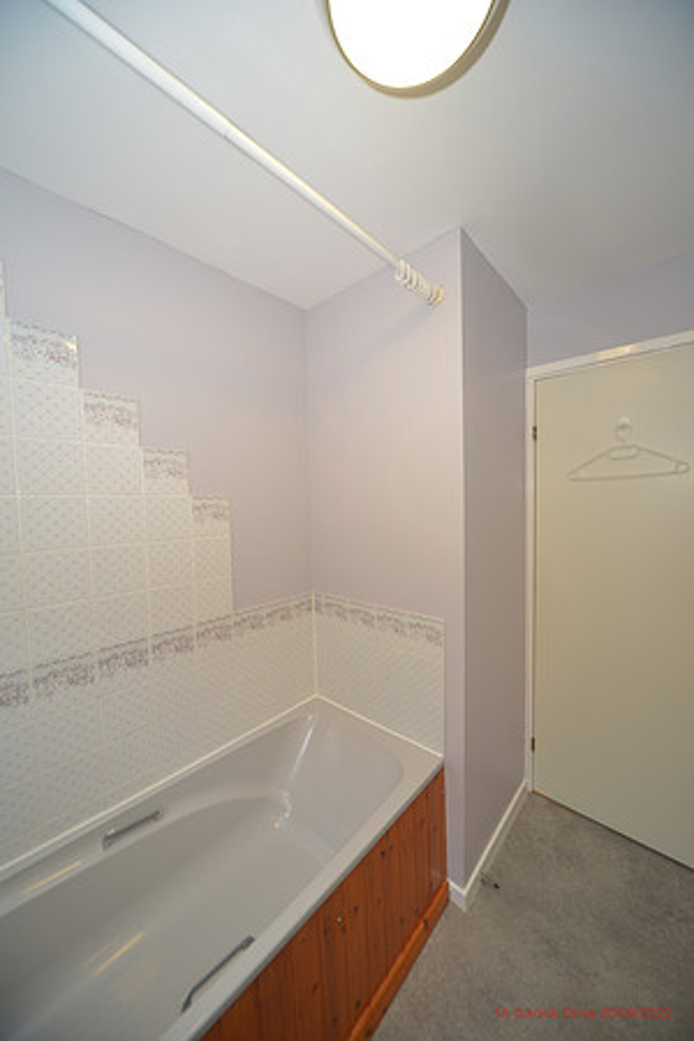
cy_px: 520
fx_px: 347
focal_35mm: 12
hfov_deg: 90.0
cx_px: 347
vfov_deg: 112.6
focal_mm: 12
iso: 640
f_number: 5.6
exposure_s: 1/30
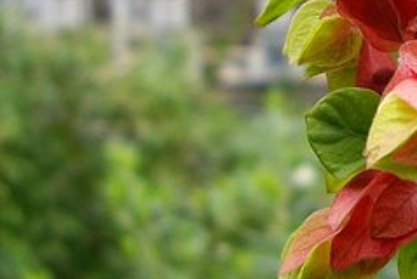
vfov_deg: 8.1
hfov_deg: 12.0
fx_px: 1960
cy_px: 40
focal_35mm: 169
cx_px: 454
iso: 64
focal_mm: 7.9
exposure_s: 1/400
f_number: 2.8
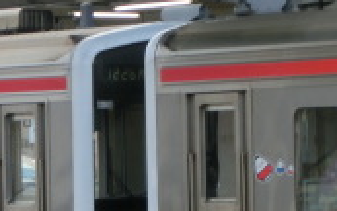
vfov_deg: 5.3
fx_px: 2268
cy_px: 135
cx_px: -4
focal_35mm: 247
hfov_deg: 8.5
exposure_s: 1/125
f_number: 4.6
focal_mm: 11.17
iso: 80
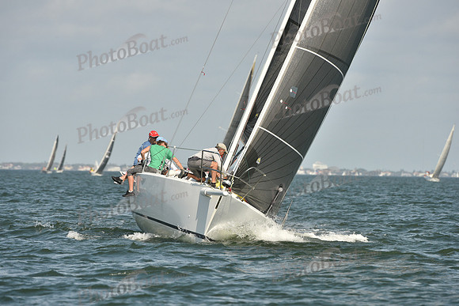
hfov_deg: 5.2
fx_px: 5101
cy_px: 153
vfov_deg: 3.4
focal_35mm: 400
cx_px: 230
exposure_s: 1/1250
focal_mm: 400
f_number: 8
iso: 400
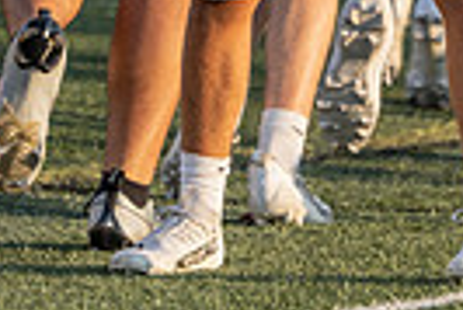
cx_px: 345
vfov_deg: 0.8
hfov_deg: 1.3
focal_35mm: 1622
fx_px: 20883
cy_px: -343
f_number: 5.6
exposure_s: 1/1000
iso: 640
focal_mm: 373
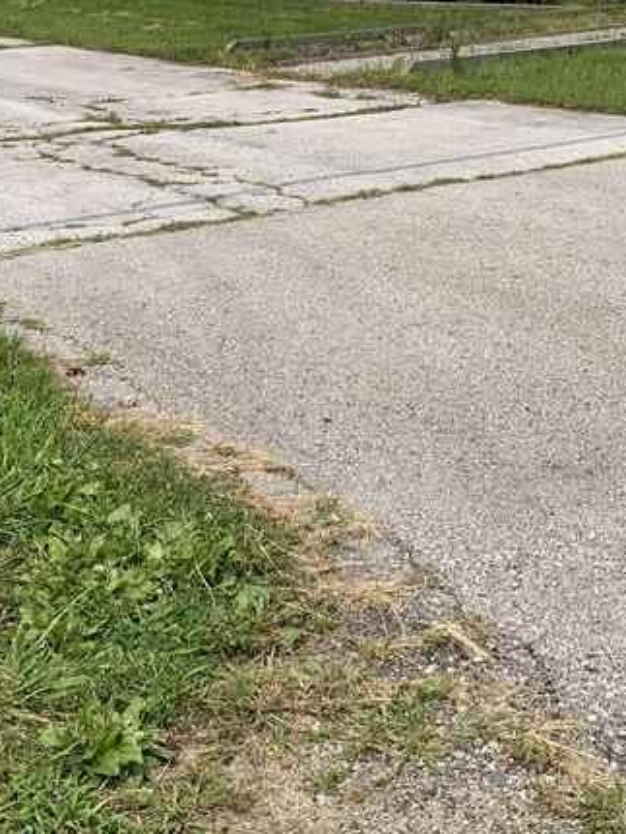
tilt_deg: -8.9
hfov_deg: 25.2
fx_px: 1397
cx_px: 407
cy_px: 215
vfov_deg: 32.6
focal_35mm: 58
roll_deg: -1.0
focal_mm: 4.25
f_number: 1.8
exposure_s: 1/3650
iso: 25
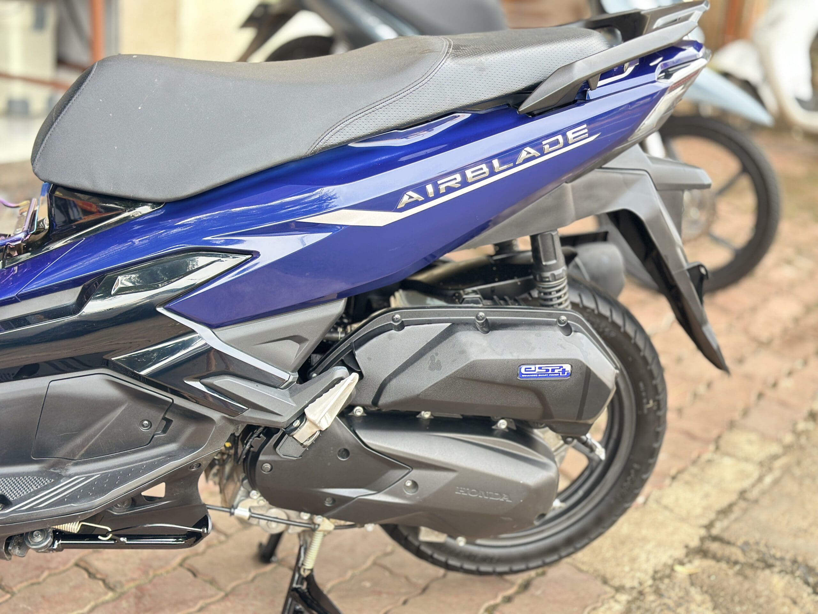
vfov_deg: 30.3
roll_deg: -5.2
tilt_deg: -17.1
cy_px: 307
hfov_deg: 39.7
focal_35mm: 48
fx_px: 1134
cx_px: 409
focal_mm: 6.86
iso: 125
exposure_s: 1/114
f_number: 1.78
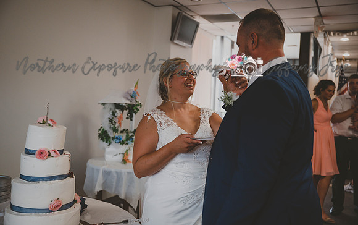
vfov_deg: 34.0
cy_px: 106
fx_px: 368
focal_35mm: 38
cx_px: 179
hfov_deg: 51.9
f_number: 2.8
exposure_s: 1/125
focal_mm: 37
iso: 900
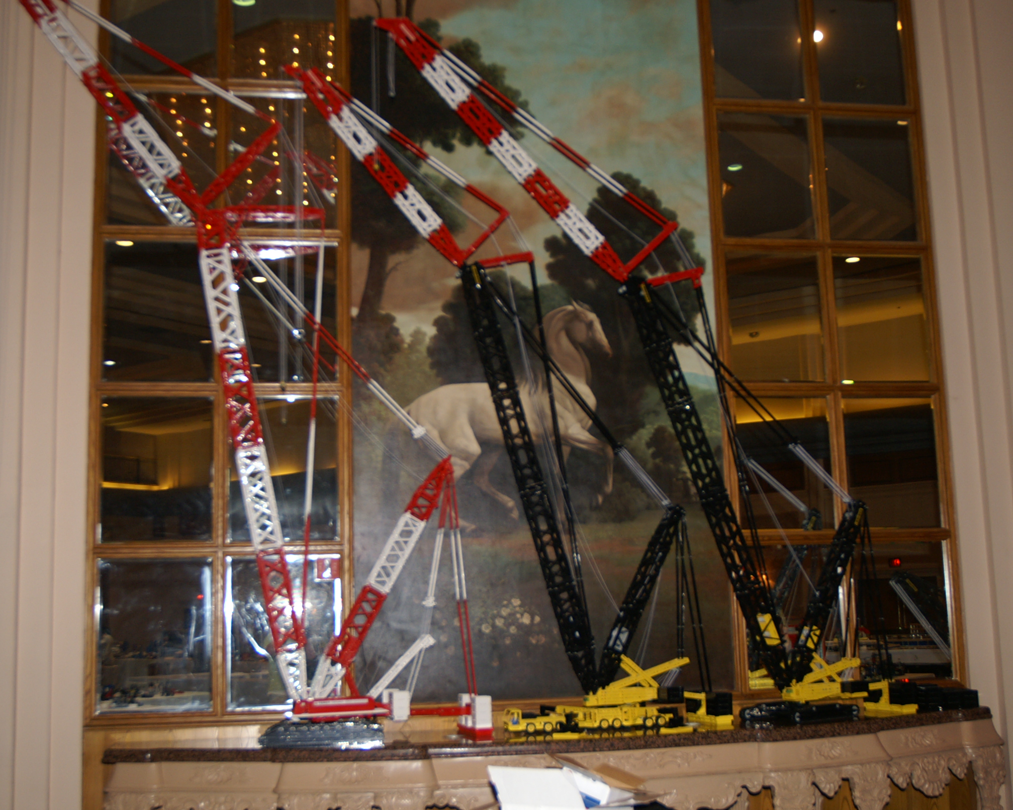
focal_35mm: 42
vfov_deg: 35.7
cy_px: 422
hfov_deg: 43.8
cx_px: 510
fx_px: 1259
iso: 200
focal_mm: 20
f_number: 4
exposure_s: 1/60
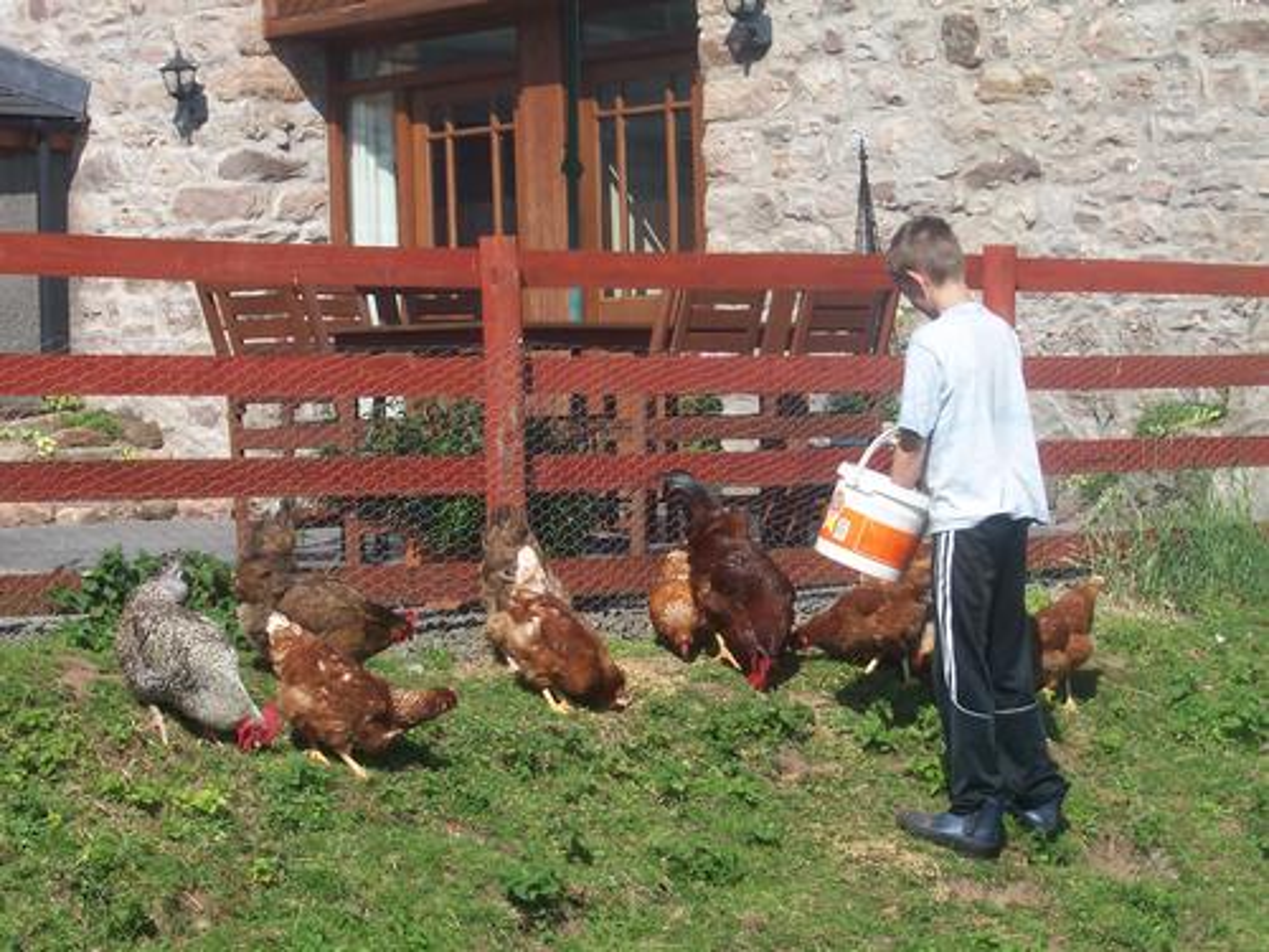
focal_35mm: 111
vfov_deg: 13.3
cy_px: 476
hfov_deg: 17.7
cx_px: 634
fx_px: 4069
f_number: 9.5
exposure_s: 1/180
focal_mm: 16.8
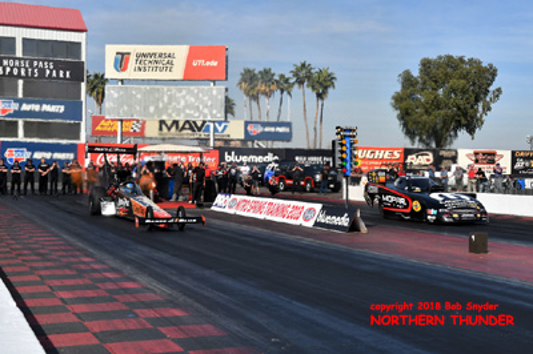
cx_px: 266
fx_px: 666
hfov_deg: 43.6
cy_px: 177
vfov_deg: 29.8
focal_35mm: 45
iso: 160
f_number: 5.6
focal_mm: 30
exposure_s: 1/1600
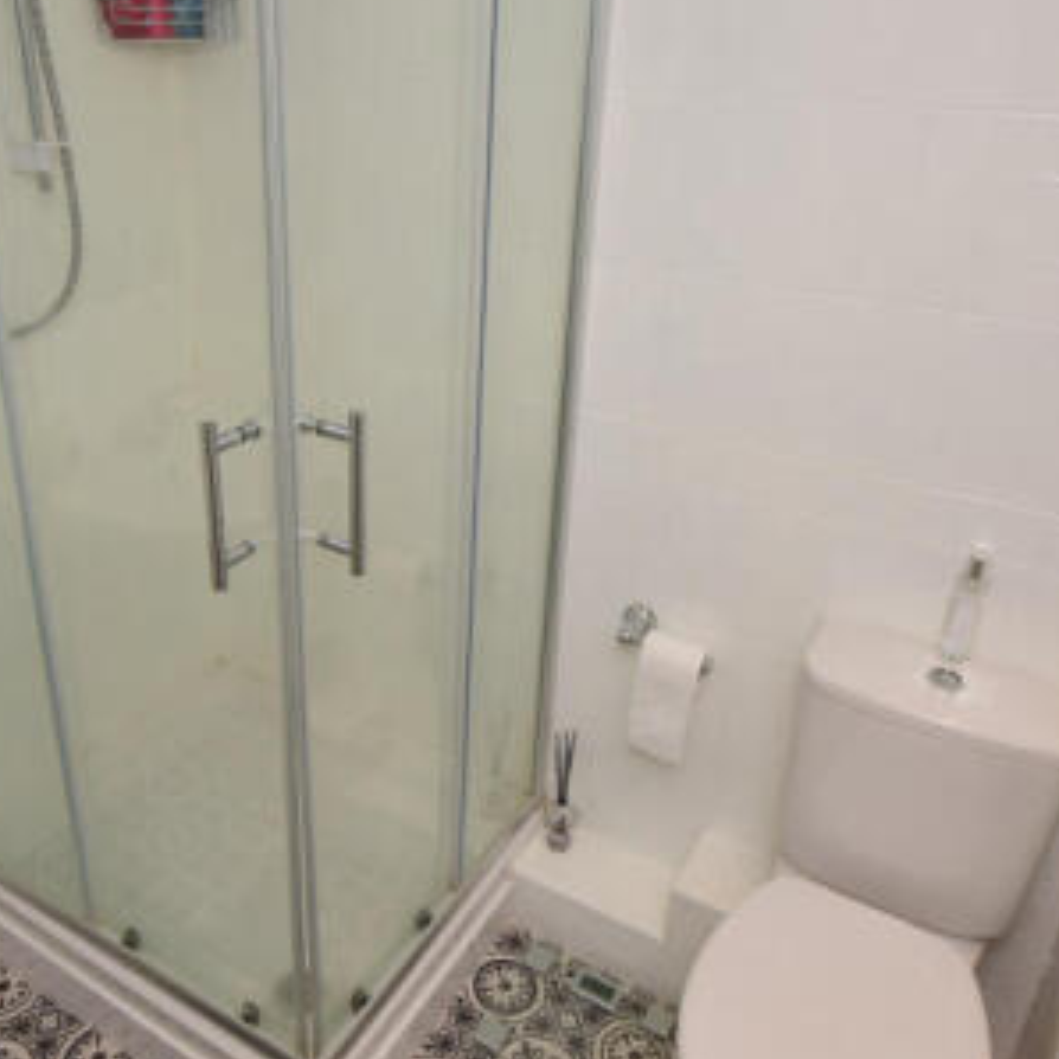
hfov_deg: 56.9
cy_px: 492
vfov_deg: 57.2
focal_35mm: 28
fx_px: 969
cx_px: 428
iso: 800
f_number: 14
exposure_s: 1/60
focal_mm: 10
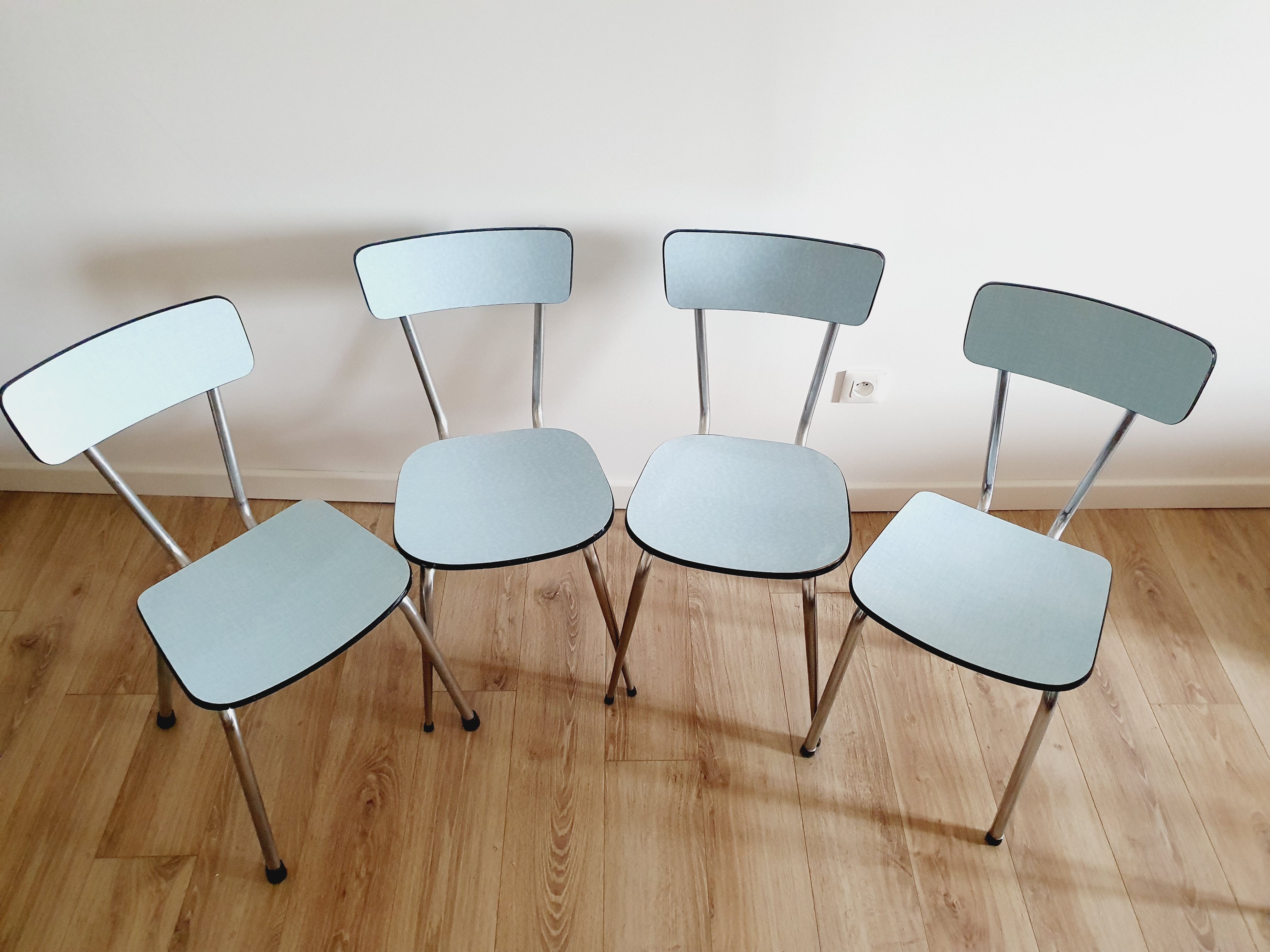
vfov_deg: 53.1
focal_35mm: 26
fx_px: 954
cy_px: 476
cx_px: 635
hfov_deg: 67.3
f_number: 1.5
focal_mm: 4.32
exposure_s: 1/50
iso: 400
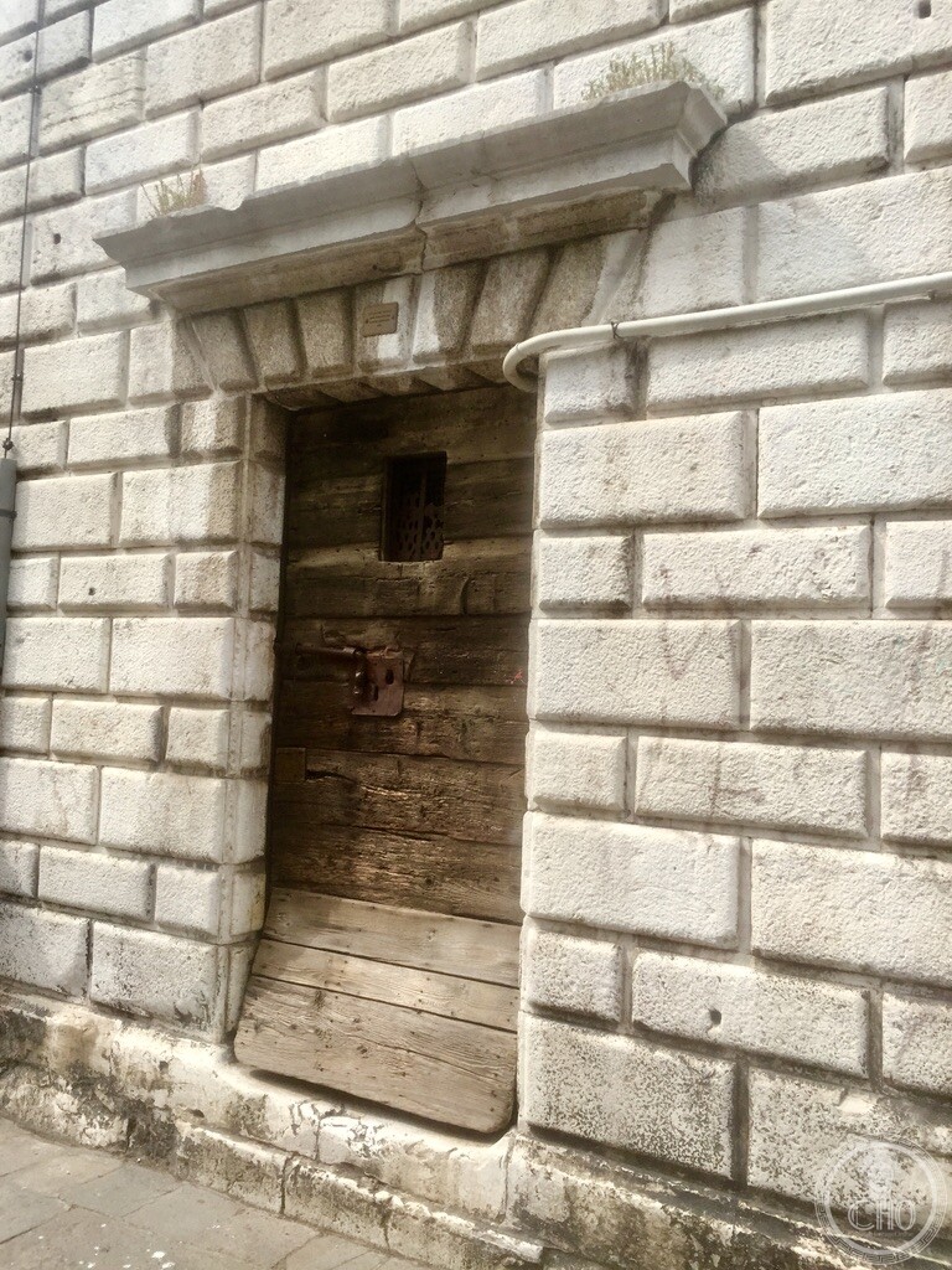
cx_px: 476
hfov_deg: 48.2
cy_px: 635
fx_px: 1063
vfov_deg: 61.7
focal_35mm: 29
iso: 32
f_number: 2.2
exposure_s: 1/719
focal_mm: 4.15
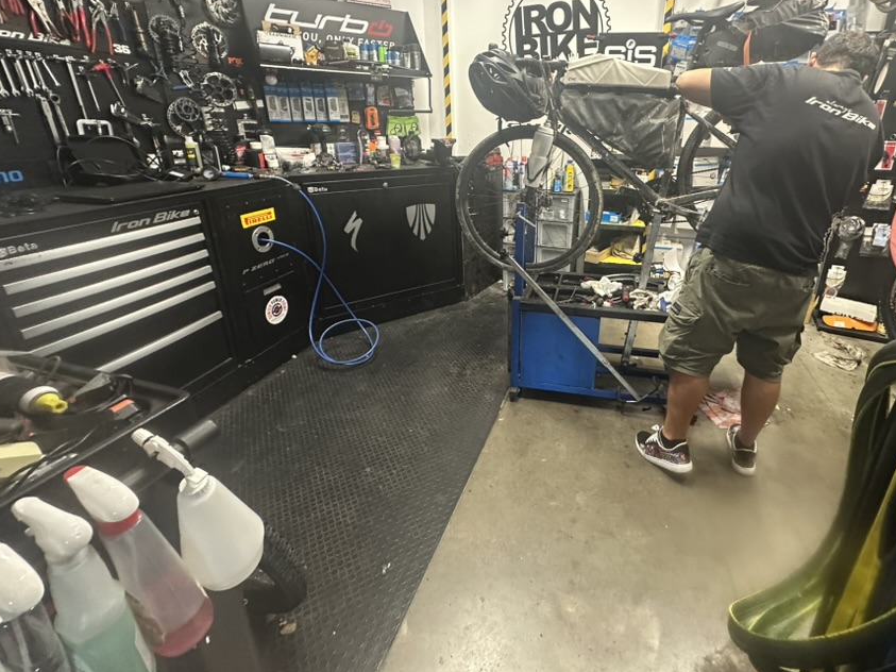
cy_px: 267
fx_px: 440
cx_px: 527
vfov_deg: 73.9
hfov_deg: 90.1
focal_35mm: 17
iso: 640
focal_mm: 2.22
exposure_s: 1/50
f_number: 2.2
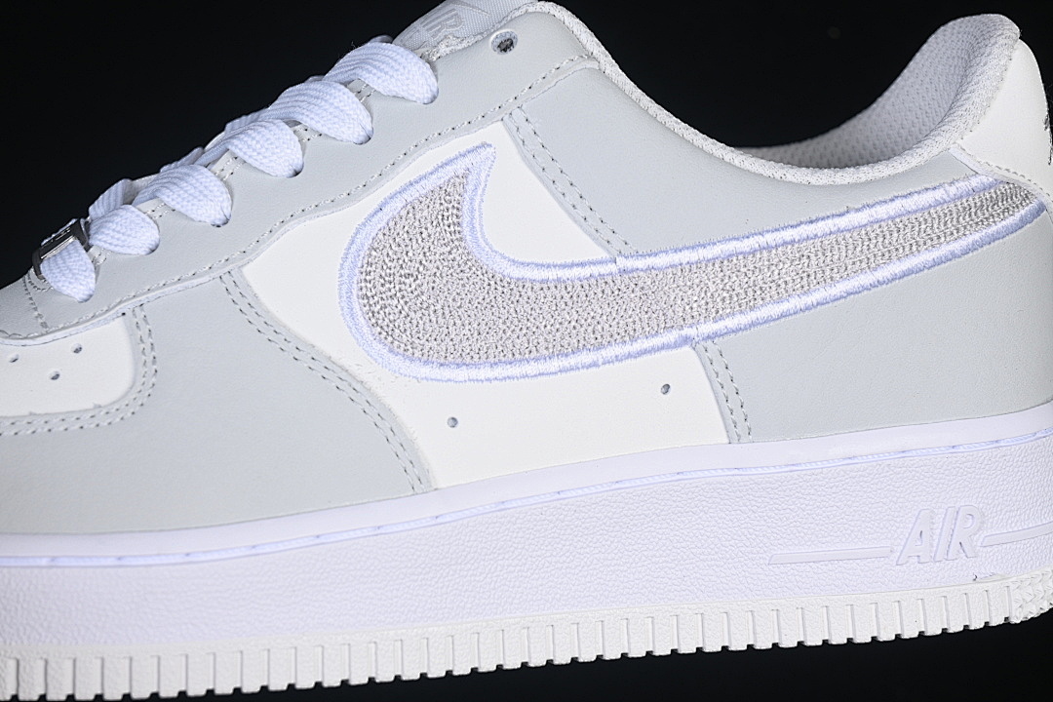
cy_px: 351
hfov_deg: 27.0
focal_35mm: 75
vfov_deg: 18.2
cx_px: 526
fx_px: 2194
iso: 160
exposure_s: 1/80
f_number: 7.1
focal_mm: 50
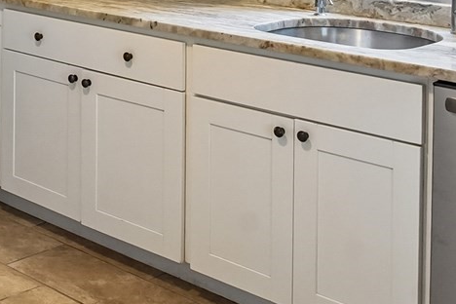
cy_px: -107
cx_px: -57
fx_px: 887
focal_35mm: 70
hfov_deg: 26.4
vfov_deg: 18.0
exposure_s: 1/30
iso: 1600
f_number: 8
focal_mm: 16
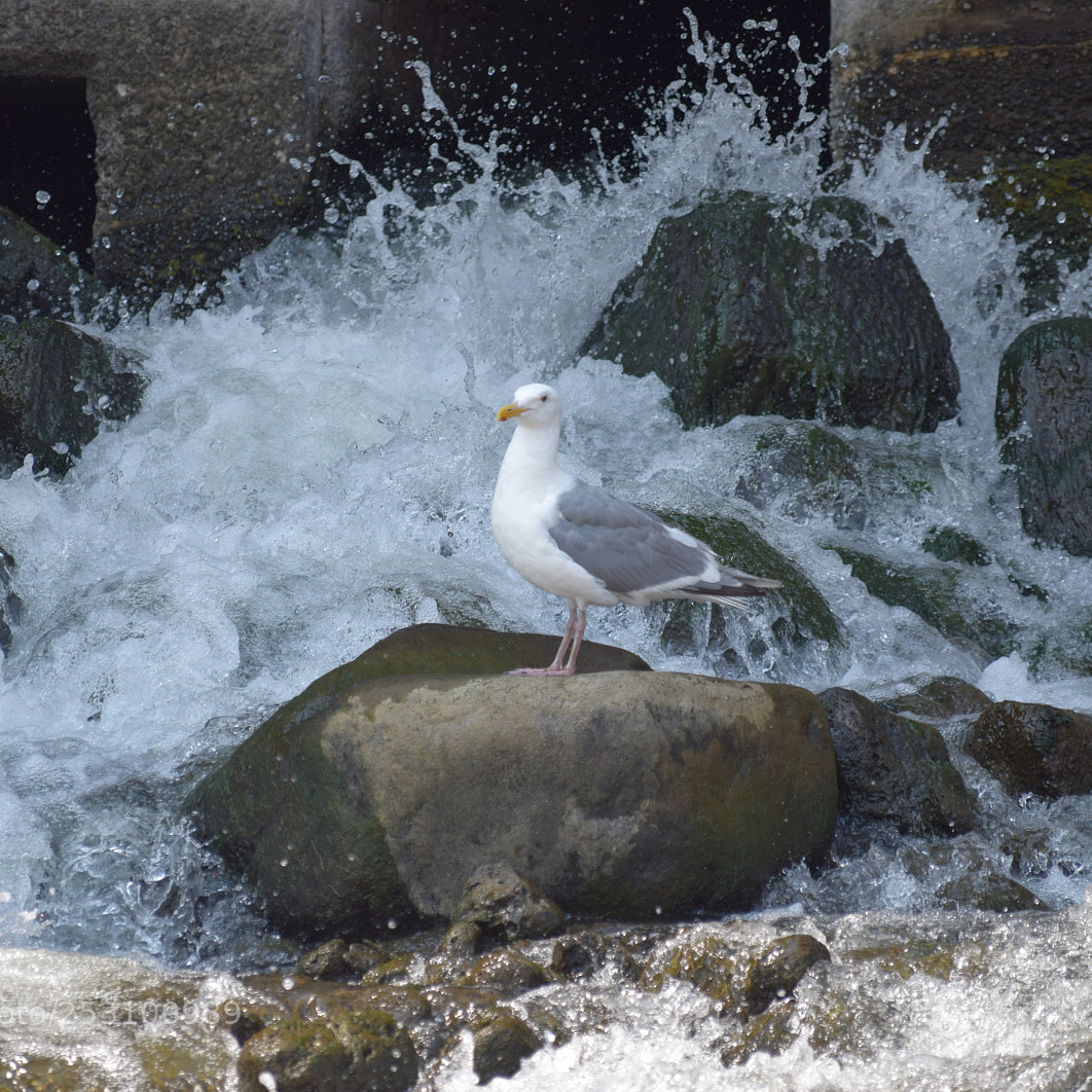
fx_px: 10623
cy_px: 546
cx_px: 525
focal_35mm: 298
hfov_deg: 5.9
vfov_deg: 5.9
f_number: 5
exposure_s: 1/640
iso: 200
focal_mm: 155
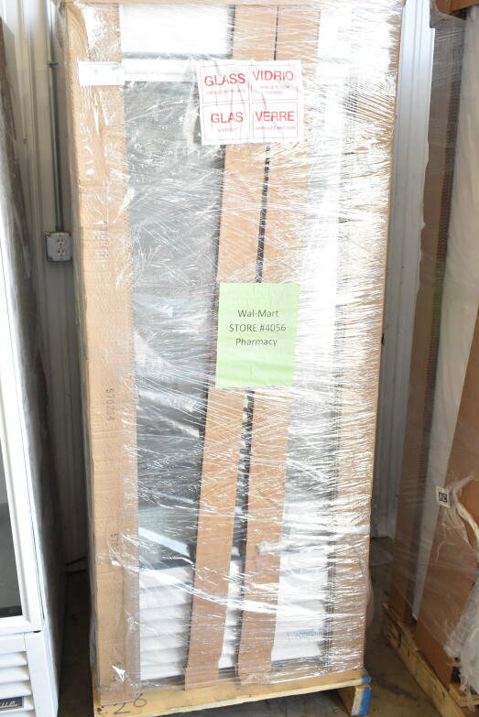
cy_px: 333
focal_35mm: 35
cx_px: 212
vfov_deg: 54.4
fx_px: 698
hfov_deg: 37.9
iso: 1600
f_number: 6.3
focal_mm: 20
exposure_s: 1/160
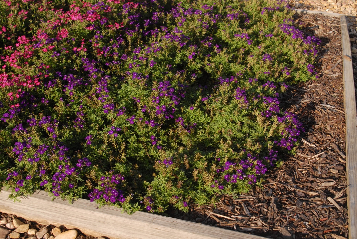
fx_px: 476
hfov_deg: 41.1
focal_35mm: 48
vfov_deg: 28.1
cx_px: 178
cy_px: 120
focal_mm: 32
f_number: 9
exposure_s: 1/250
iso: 400
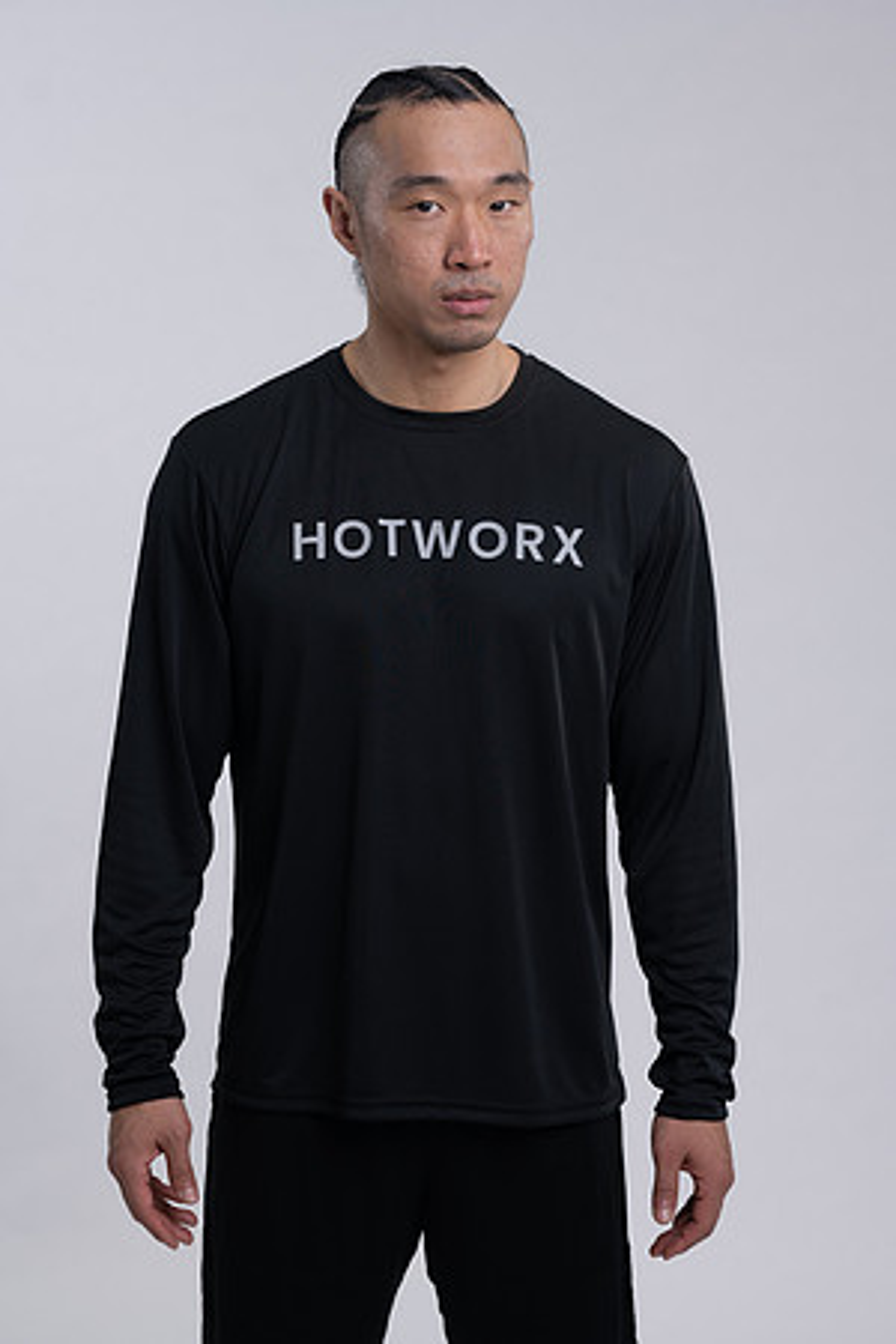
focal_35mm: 85
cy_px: 672
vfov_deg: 23.9
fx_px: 3173
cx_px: 448
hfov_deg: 16.1
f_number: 4
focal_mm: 85
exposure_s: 1/125
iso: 125
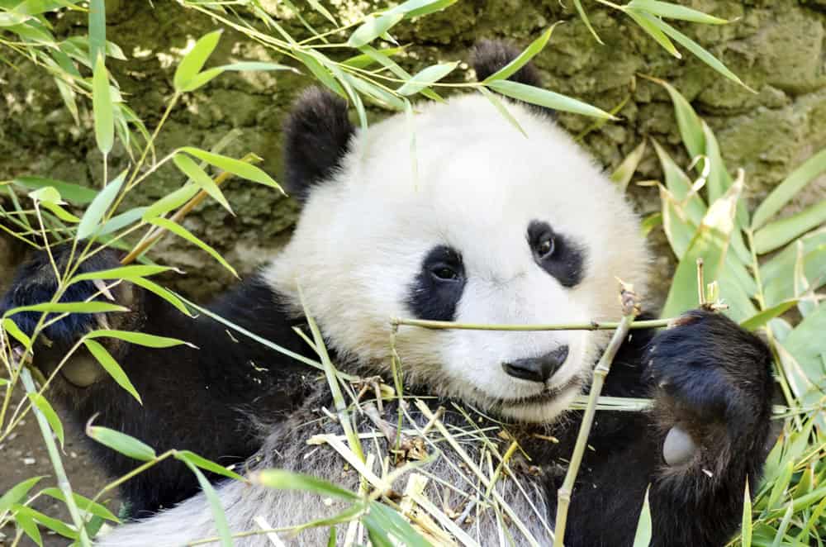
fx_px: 3777
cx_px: 413
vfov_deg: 8.3
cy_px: 274
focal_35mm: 165
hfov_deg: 12.5
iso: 640
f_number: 4.5
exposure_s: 1/200
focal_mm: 110
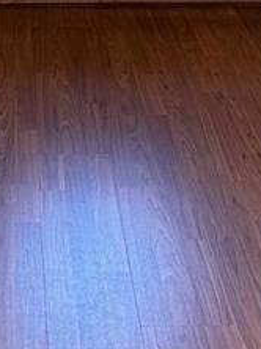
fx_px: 1309
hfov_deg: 11.3
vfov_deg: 14.1
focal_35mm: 130
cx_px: 36
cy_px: -201
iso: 250
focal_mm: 6.86
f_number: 1.78
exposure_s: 1/102
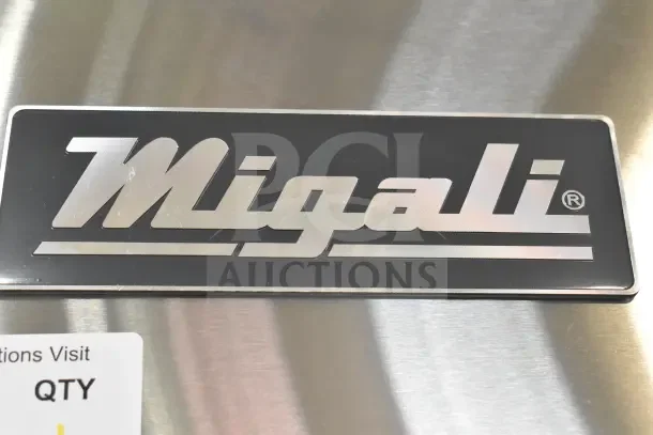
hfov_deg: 31.9
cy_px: 218
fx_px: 1143
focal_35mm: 63
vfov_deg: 21.6
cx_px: 326
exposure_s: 1/200
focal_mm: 42
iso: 6400
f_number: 7.1
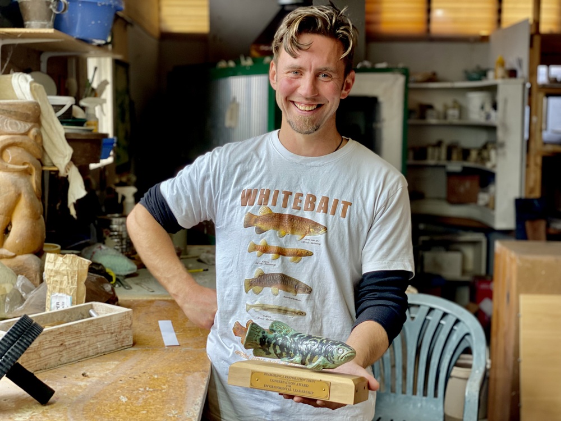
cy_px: 210
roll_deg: -0.7
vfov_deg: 28.0
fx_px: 843
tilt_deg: -6.0
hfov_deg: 36.8
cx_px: 280
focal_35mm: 52
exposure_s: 1/100
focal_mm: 6
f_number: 2
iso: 80
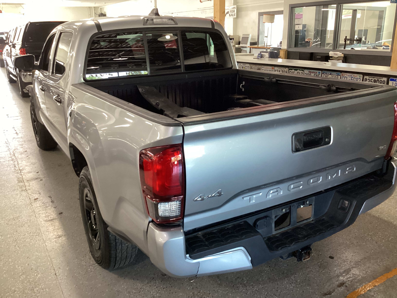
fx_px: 356
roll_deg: +0.4
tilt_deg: -20.2
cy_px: 149
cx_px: 198
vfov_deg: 45.4
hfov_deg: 58.4
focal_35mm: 31
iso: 250
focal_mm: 3.3
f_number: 2.4
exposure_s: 1/50
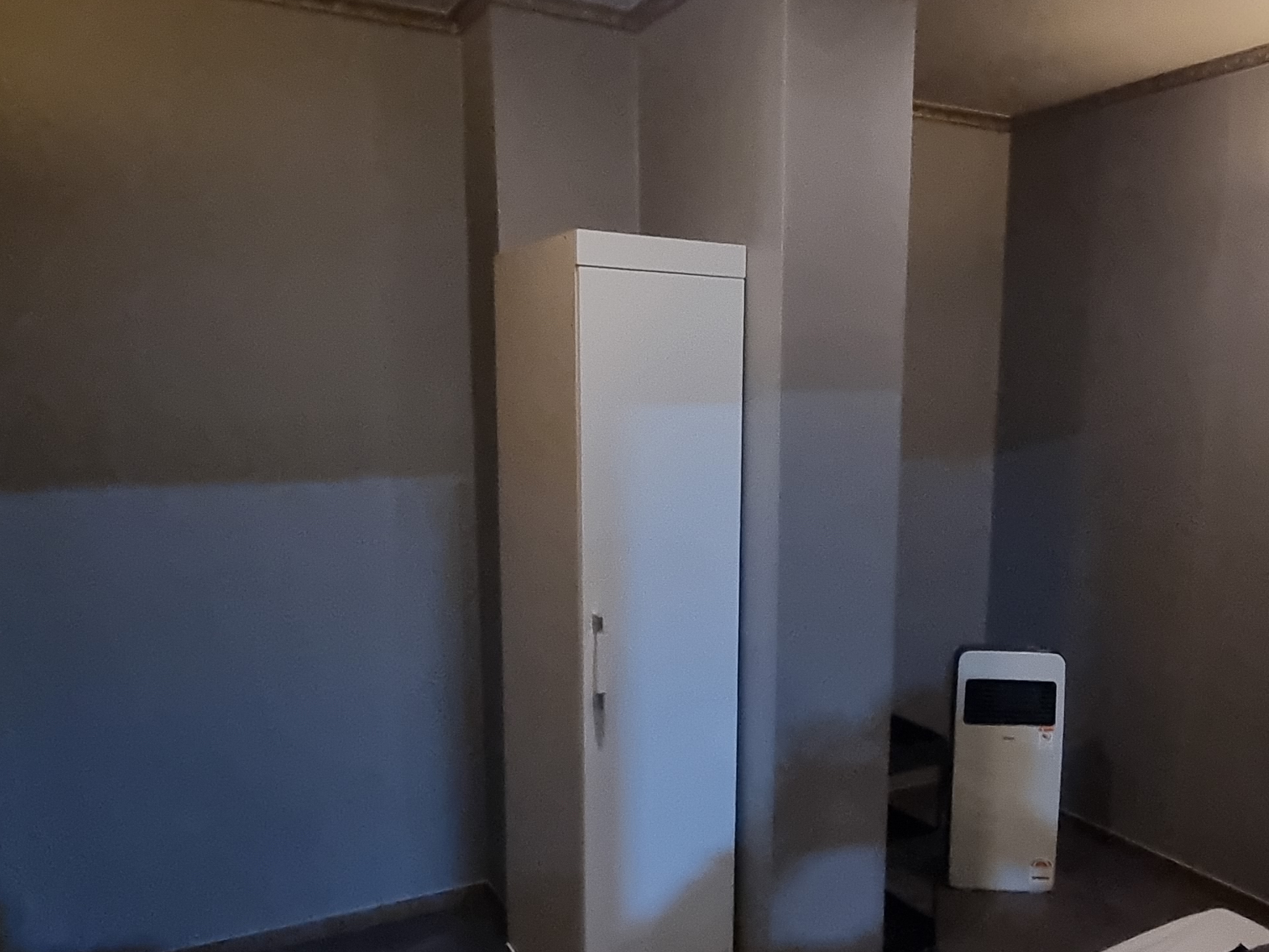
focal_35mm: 27
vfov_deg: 51.1
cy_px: 554
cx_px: 725
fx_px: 990
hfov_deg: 65.0
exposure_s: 1/24
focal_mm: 2.2
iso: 1600
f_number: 2.2
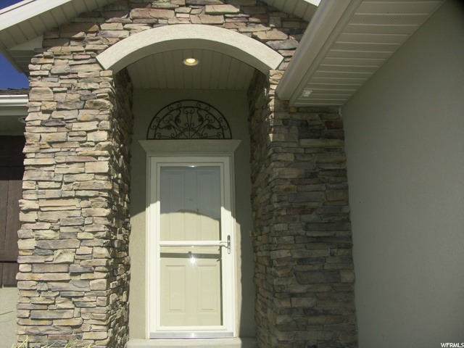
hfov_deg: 60.0
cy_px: 174
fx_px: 402
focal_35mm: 30
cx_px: 232
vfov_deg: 46.8
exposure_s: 1/2000
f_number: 3.2
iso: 100
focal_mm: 7.89
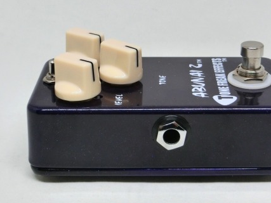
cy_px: 96
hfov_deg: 25.0
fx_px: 610
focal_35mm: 78
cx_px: 152
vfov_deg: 18.9
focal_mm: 9.3
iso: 160
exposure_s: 1/125
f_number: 4.7
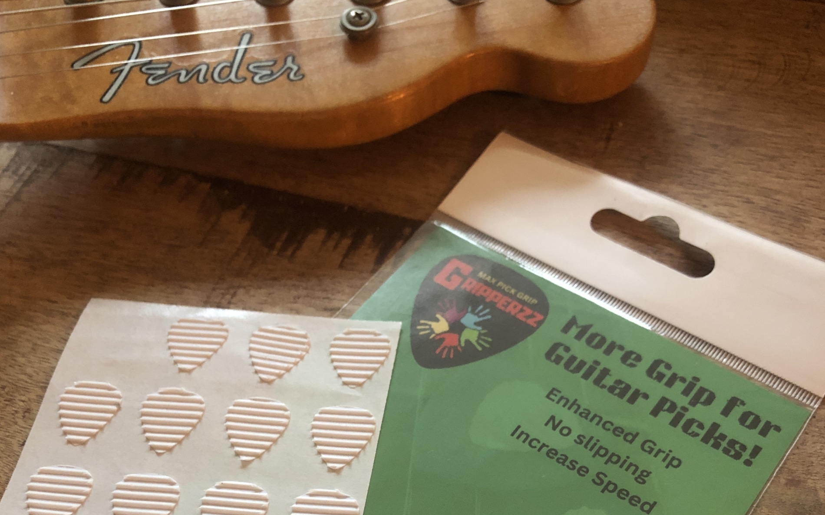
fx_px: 899
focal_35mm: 40
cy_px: 465
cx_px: 410
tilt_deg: -57.9
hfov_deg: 49.3
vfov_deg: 30.6
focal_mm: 4
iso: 100
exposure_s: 1/5
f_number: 1.8
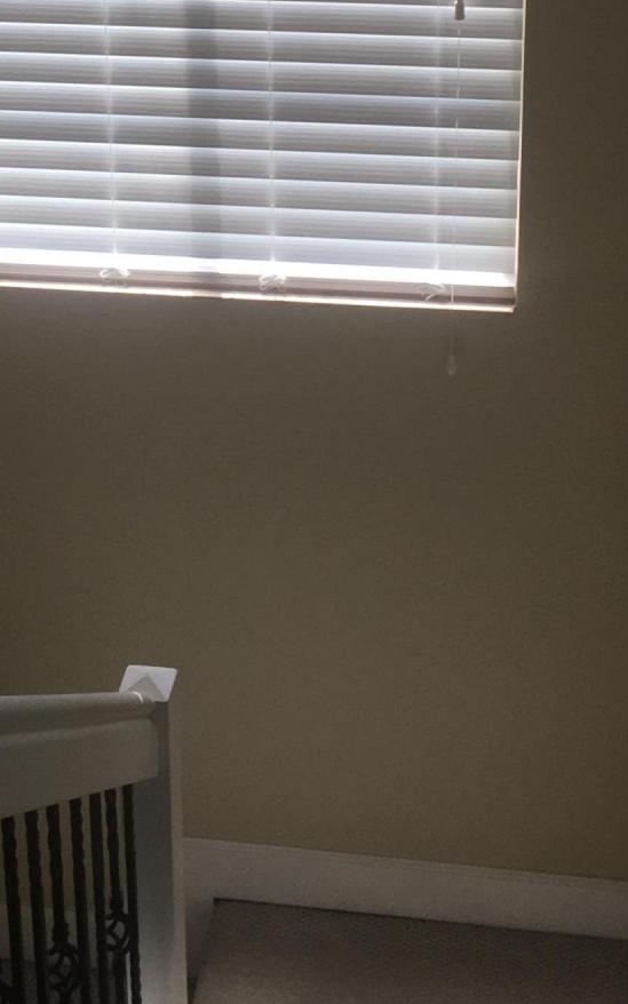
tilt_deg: -17.1
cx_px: 245
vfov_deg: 27.9
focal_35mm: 70
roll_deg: +0.3
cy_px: 35
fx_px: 1916
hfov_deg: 18.6
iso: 25
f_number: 2.2
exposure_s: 1/163
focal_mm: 4.15
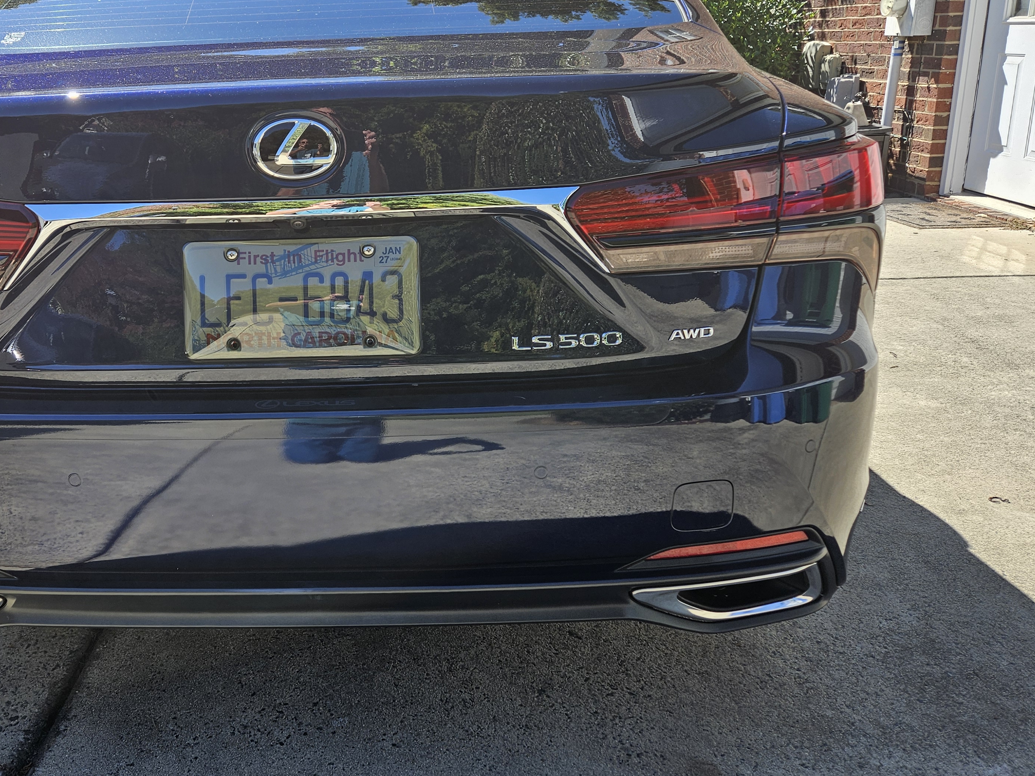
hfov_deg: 53.9
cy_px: 284
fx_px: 987
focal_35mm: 33
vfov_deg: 42.6
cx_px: 323
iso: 25
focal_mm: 5.4
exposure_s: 1/604
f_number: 1.8
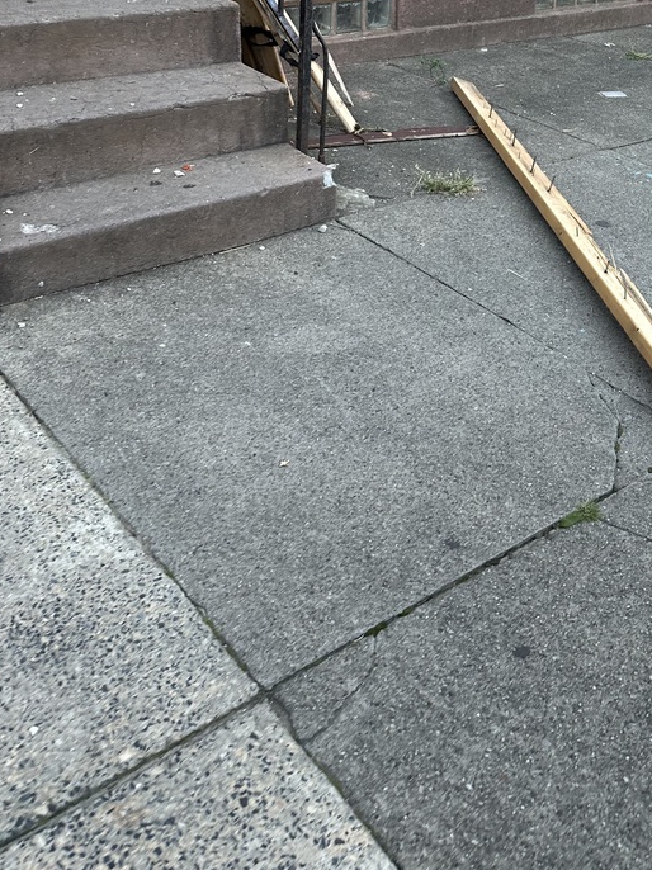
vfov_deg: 42.3
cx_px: 455
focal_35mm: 42
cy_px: 142
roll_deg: -0.4
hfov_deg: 33.9
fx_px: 1055
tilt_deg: -14.7
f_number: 1.78
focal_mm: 6.86
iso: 125
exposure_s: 1/121
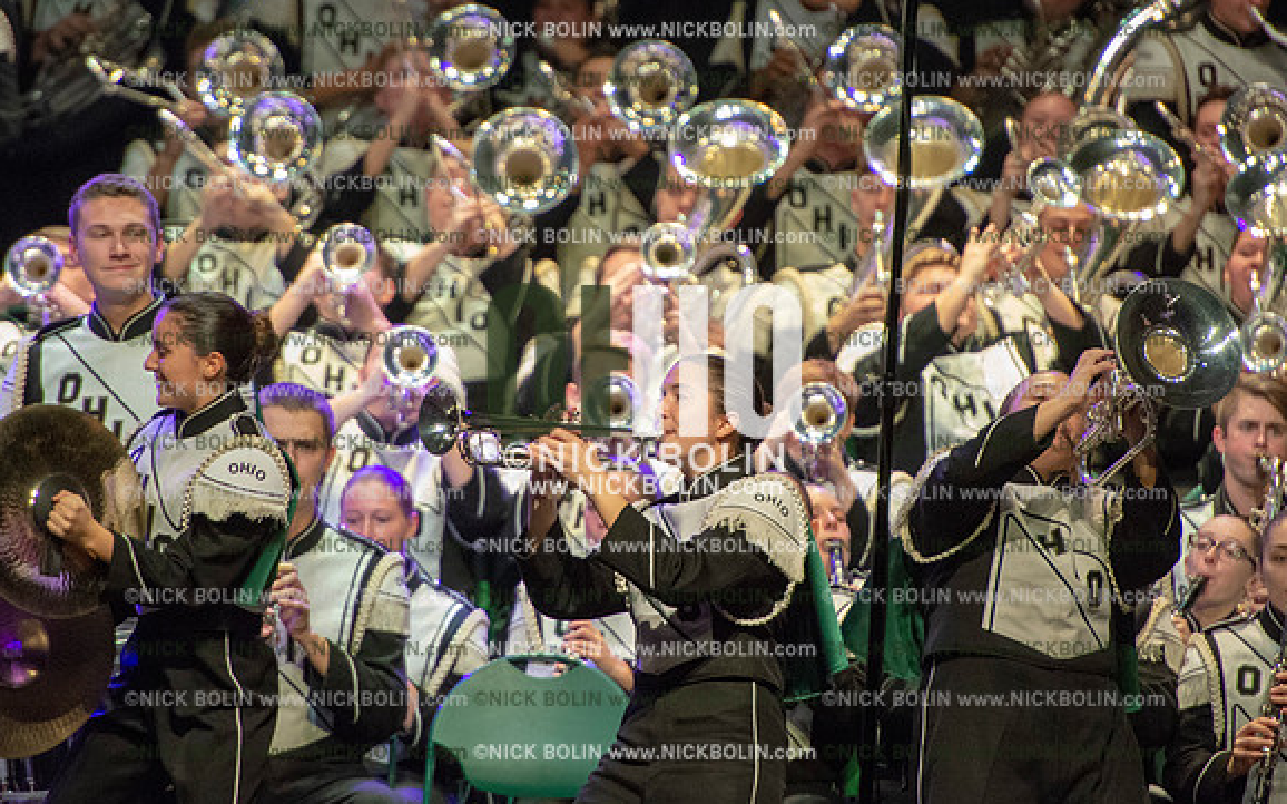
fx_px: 14343
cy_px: 390
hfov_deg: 5.1
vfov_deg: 3.2
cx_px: 644
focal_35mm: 409
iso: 8000
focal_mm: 400
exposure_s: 1/320
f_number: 5.6
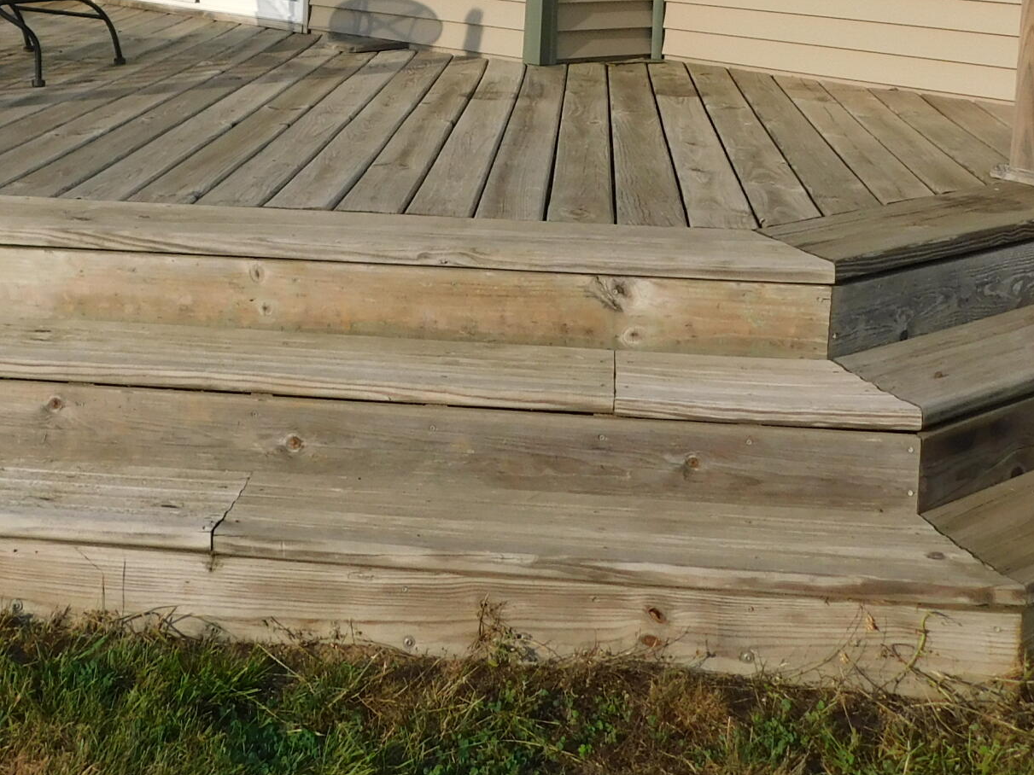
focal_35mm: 57
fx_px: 1702
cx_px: 406
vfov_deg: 24.6
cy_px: 16
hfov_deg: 33.7
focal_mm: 4
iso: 125
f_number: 6
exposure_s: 1/400
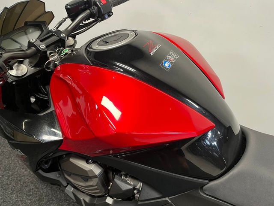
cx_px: 137
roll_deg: -0.2
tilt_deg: -35.0
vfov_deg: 53.1
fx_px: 206
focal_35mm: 26
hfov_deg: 67.3
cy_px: 103
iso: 200
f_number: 1.6
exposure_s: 1/50
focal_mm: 5.1
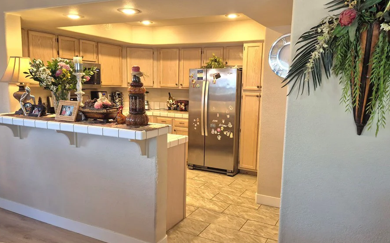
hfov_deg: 66.5
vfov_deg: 44.5
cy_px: 130
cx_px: 197
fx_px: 298
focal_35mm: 28
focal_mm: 5.4
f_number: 1.8
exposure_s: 1/120
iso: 320
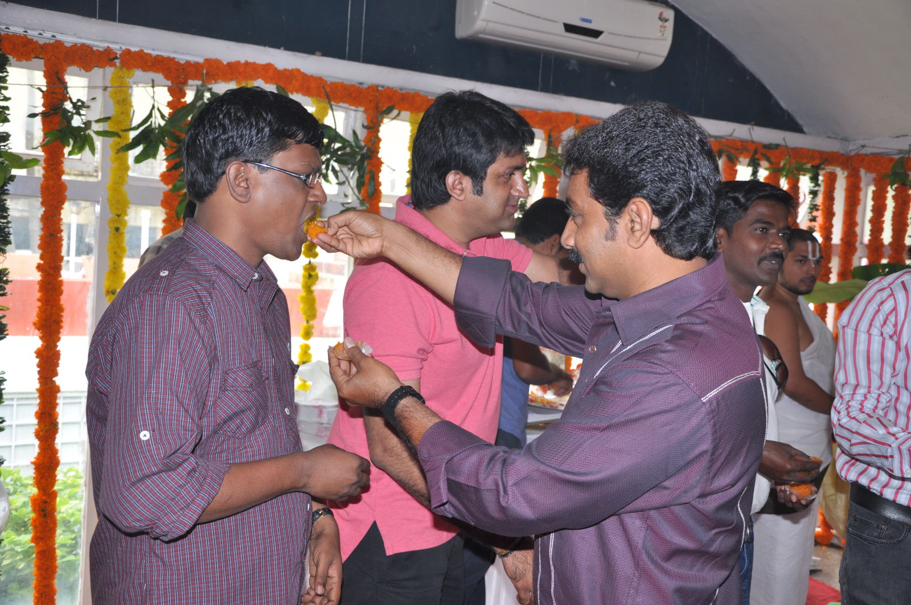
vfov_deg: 36.8
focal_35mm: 36
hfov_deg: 53.2
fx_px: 910
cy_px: 302
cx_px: 456
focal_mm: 24
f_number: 5
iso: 250
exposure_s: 1/125
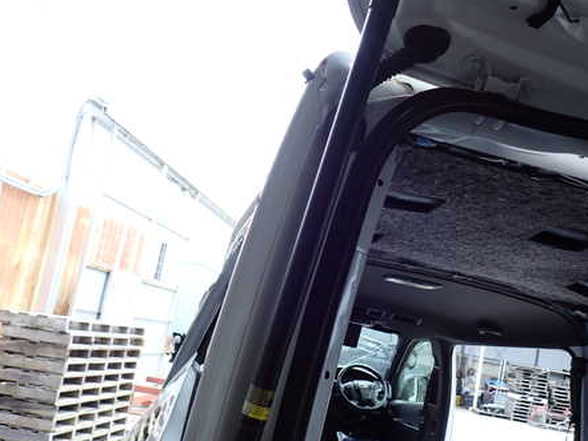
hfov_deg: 53.7
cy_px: 262
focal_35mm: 34
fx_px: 578
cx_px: 344
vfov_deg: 41.6
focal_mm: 4.5
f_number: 2.8
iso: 100
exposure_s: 1/200
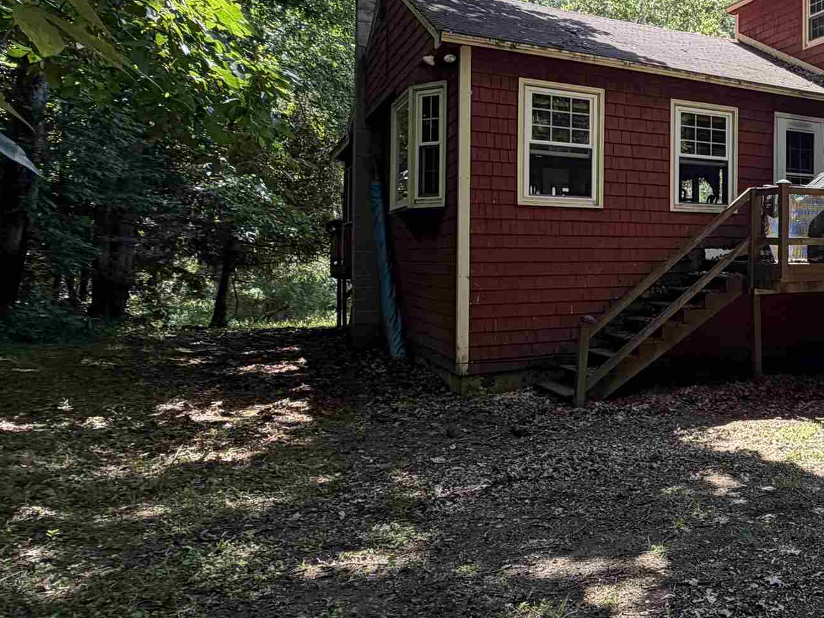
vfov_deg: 42.7
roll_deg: +0.5
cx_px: 842
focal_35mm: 33
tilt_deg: +0.7
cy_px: 245
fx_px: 785
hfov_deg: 45.7
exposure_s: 1/171
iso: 50
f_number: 2.2
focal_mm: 2.22
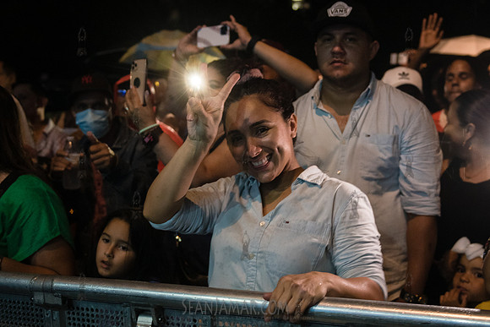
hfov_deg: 44.1
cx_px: 246
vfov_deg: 30.2
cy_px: 181
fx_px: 605
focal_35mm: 44
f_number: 2.8
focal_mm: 32
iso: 3200
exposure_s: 1/100
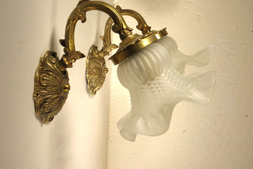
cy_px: 82
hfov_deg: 40.3
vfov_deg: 27.5
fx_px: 344
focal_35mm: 49
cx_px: 126
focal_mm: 8.6
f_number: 3.9
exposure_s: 1/80
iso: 100
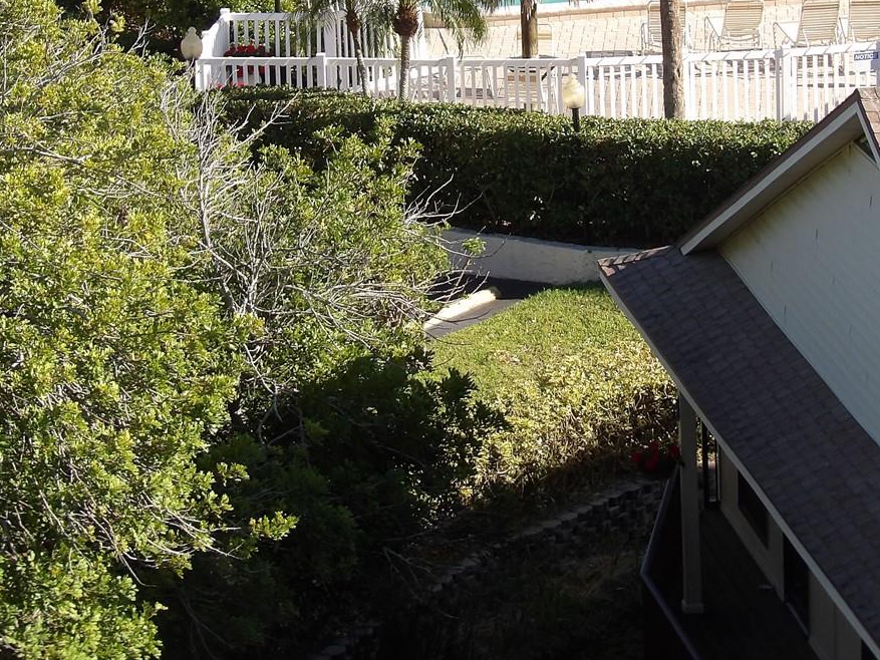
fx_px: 4729
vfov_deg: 8.0
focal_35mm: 186
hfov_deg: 10.6
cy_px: 100
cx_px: 523
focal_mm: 18.2
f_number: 4.2
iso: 100
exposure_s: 1/333
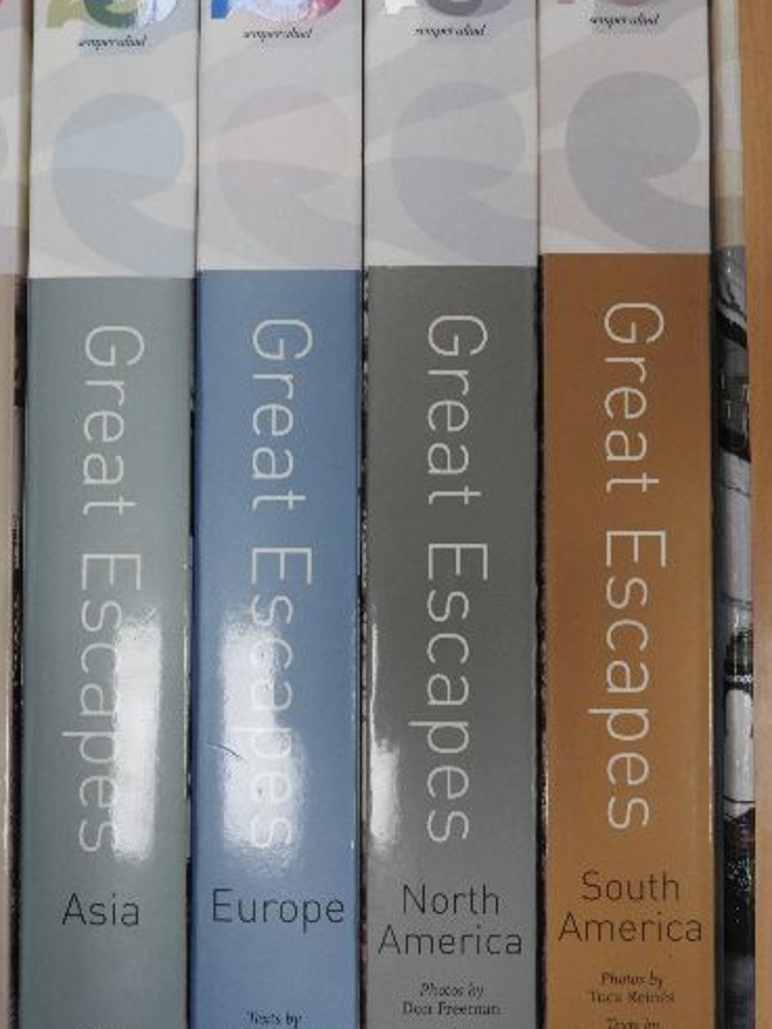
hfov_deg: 36.8
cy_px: 489
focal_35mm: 39
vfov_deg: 47.8
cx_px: 341
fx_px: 1160
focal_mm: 5.4
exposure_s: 1/60
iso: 200
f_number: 3.5
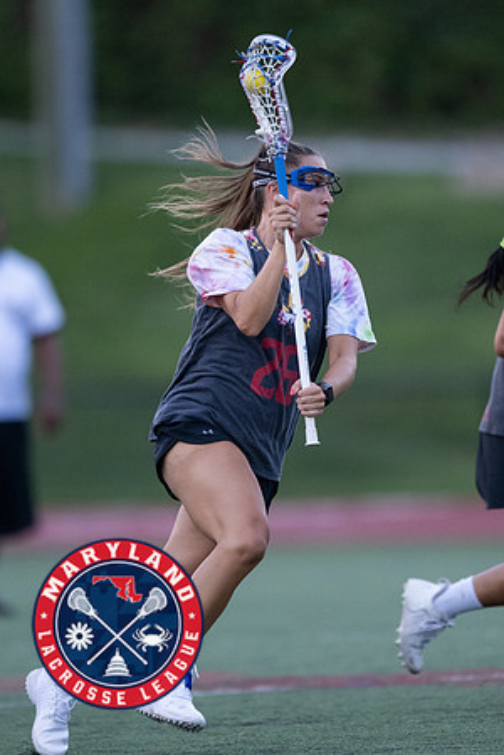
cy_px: 310
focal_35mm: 707
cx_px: 320
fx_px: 14844
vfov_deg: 2.9
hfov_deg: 1.9
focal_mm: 400
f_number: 2.8
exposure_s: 1/1000
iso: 2800
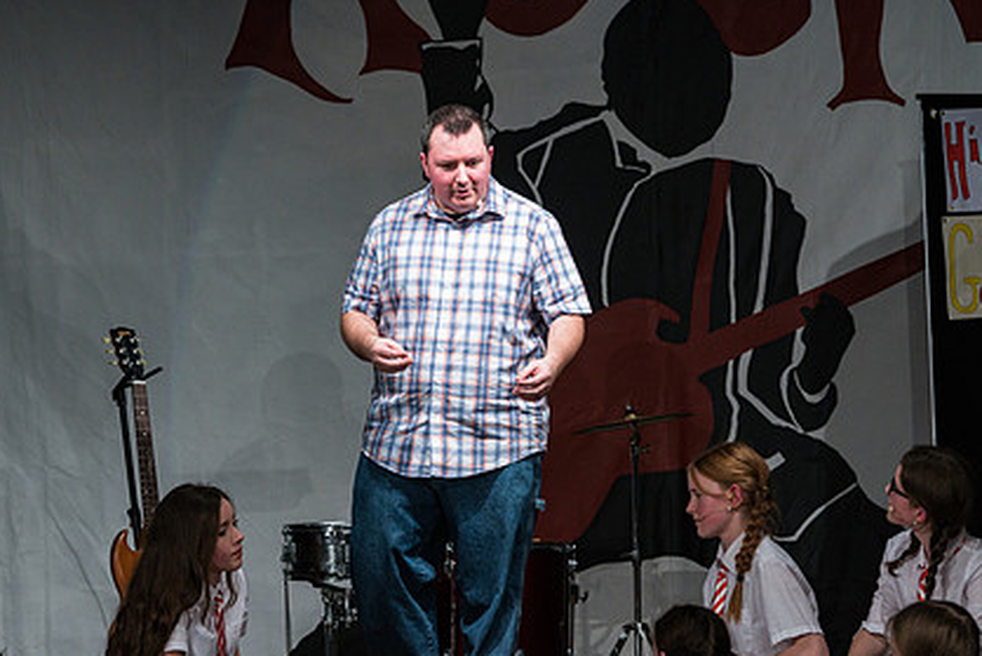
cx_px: 444
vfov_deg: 6.6
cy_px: 446
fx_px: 5675
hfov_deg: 9.9
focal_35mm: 208
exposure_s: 1/400
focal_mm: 150
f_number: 4
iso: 1250
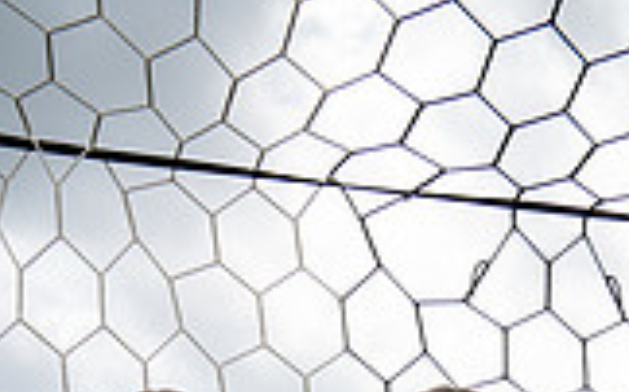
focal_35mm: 68
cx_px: 431
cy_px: 850
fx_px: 1165
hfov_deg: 30.0
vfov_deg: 14.7
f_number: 6.3
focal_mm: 24
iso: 100
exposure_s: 1/250
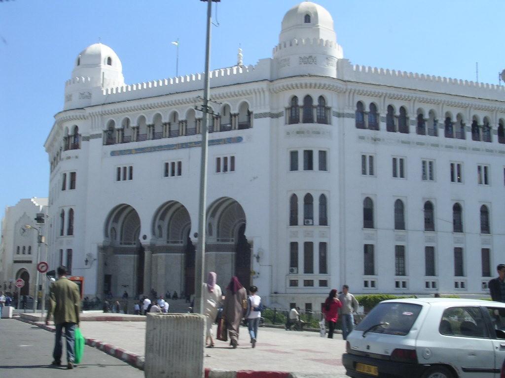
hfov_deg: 38.9
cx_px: 252
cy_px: 189
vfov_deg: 29.7
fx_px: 715
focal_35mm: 49
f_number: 6.2
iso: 100
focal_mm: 7.5
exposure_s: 1/134
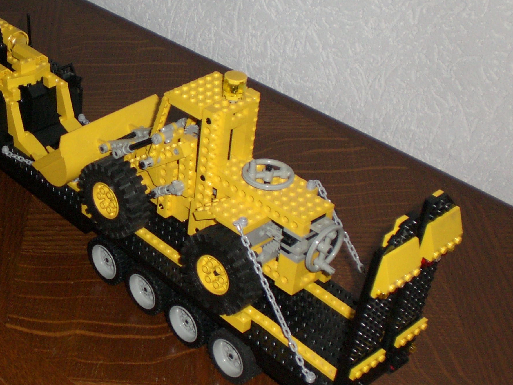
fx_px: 978
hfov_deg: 28.6
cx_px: 82
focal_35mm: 66
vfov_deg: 22.3
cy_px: 191
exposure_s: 1/60
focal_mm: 6.3
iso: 200
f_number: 3.1
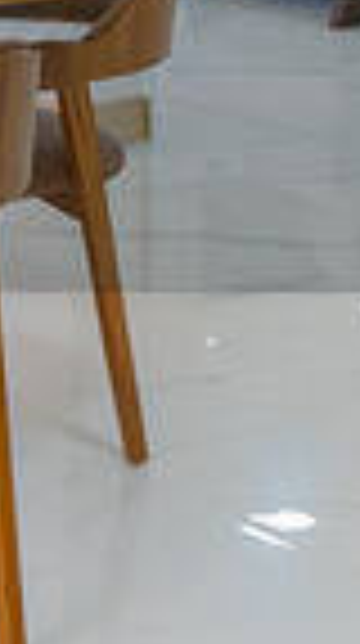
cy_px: -333
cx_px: 209
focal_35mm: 131
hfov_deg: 9.2
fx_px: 2232
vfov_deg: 15.1
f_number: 4
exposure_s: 1/100
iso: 500
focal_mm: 16.5
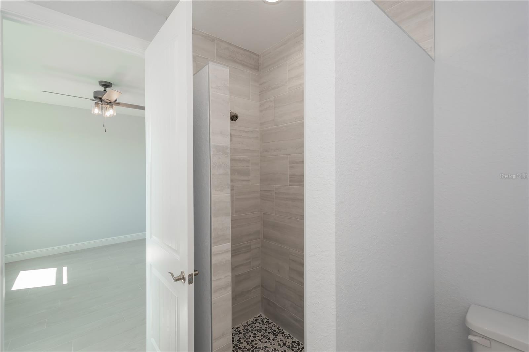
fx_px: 220
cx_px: 264
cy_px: 176
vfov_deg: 77.2
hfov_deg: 100.5
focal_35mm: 15
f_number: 4.5
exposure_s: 1/60
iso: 100
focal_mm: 10
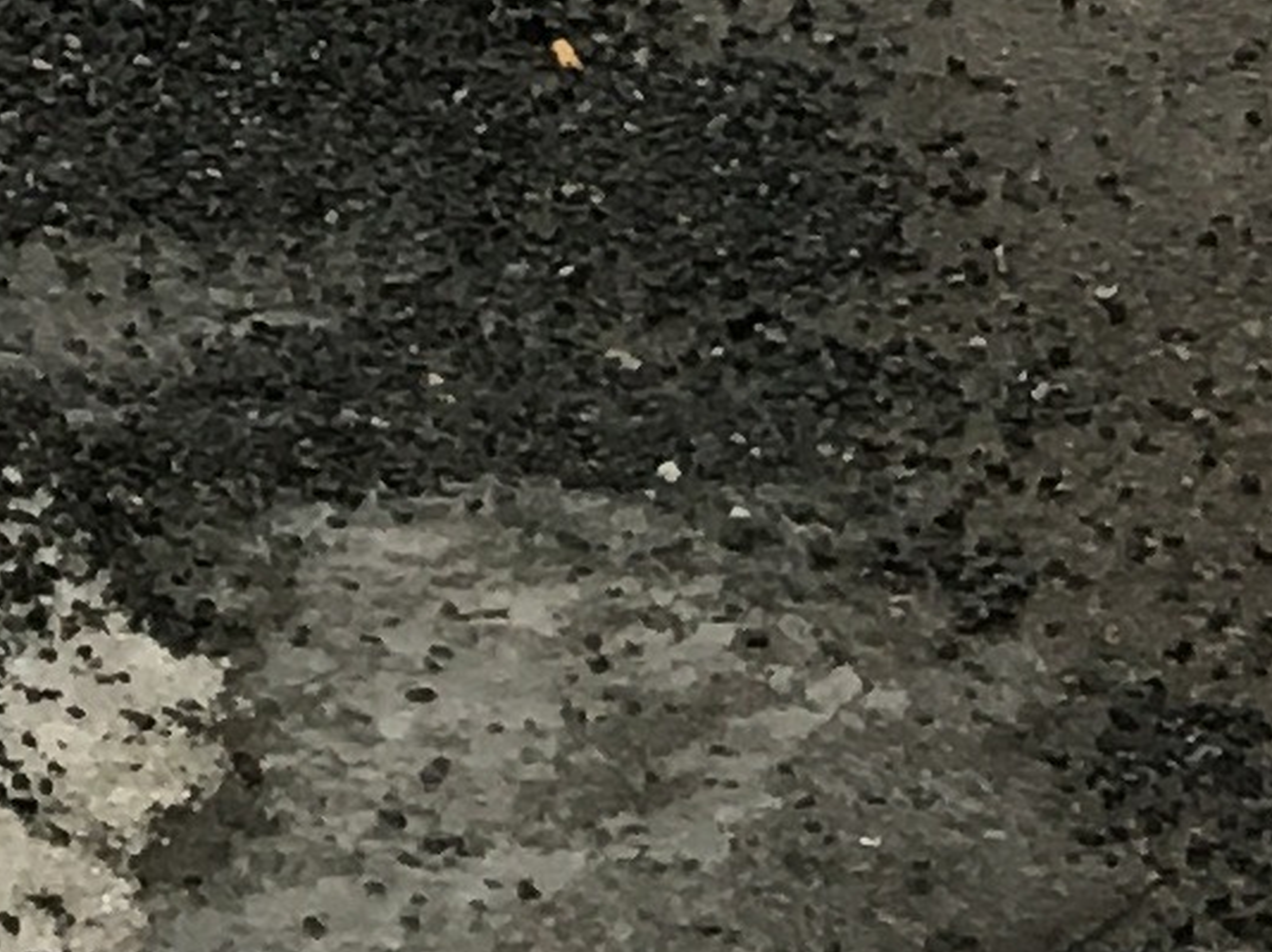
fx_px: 8044
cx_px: -1460
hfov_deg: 8.5
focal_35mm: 219
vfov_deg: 6.1
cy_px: -2294
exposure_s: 1/33
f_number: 2.2
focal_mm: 4.15
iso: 32
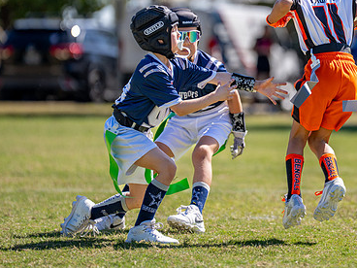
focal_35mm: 335
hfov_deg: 5.9
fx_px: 3455
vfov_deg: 4.4
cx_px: 297
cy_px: 73
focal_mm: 200
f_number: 2.8
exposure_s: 1/2000
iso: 160
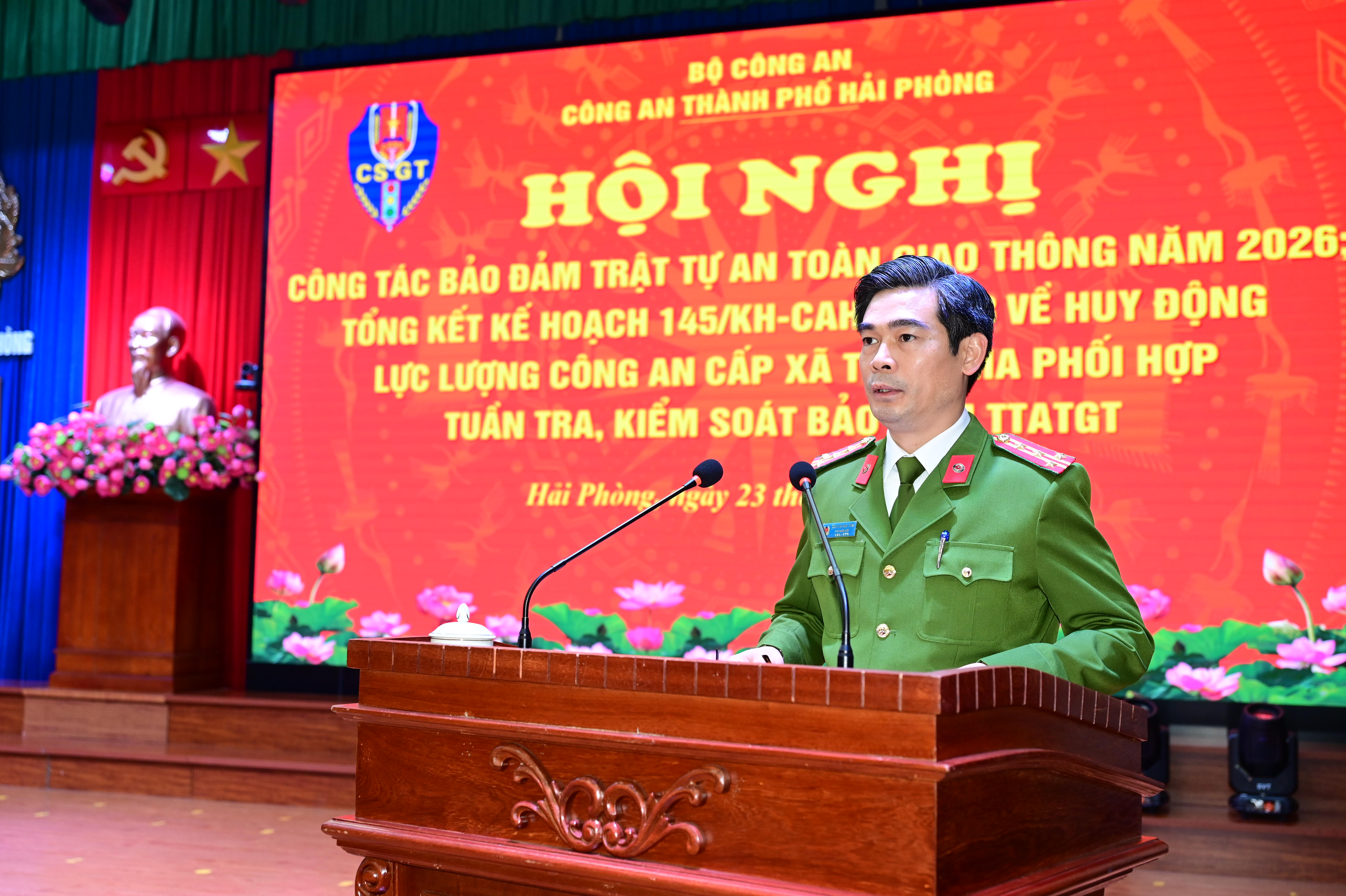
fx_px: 1495
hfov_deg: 48.5
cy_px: 448
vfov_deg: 33.4
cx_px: 673
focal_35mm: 40
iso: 1250
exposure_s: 1/160
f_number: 4
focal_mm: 40
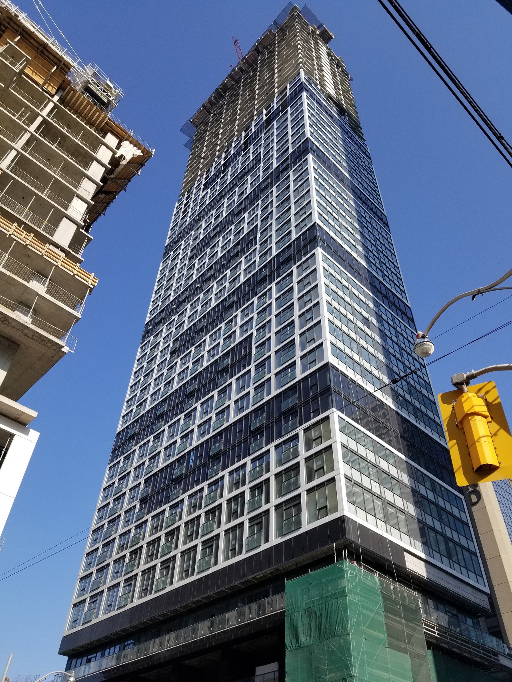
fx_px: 513
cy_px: 341
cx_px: 256
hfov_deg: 53.1
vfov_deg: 67.3
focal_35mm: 26
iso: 50
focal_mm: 4.25
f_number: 1.7
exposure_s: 1/2208
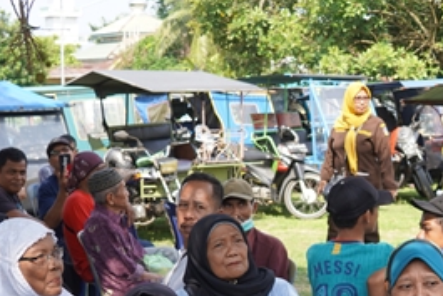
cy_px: 260
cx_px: 485
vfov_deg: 15.6
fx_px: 1071
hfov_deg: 22.1
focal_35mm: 87
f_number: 4
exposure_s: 1/200
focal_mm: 24
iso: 100
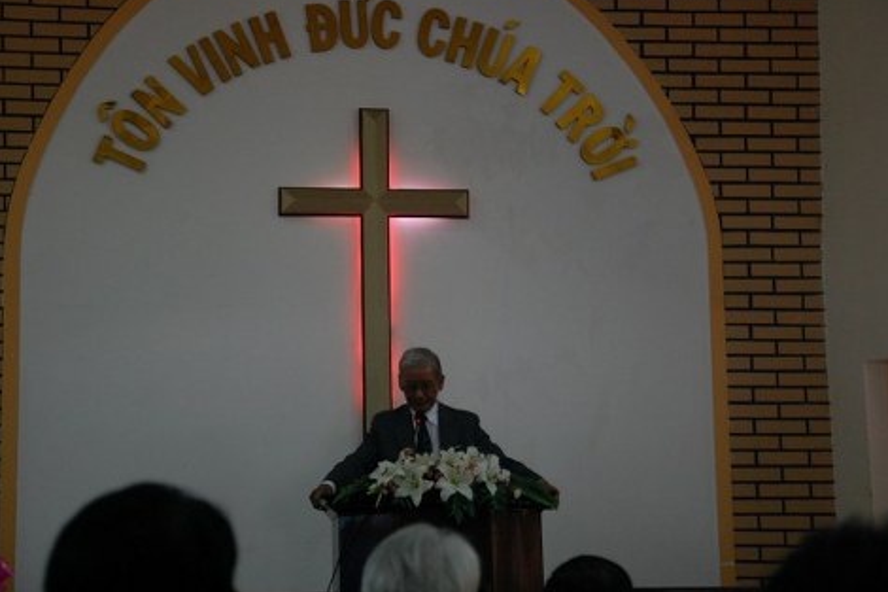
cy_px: 287
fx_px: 2441
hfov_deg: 20.6
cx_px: 440
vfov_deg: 13.8
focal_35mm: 99
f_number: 5.3
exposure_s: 1/60
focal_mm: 62
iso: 800
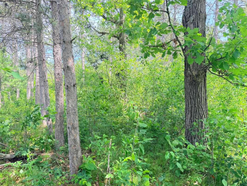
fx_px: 171
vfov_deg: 56.8
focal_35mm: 24
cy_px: 93
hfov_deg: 71.6
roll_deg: +0.7
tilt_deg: +0.0
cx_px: 124
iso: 80
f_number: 1.78
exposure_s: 1/249
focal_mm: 6.76
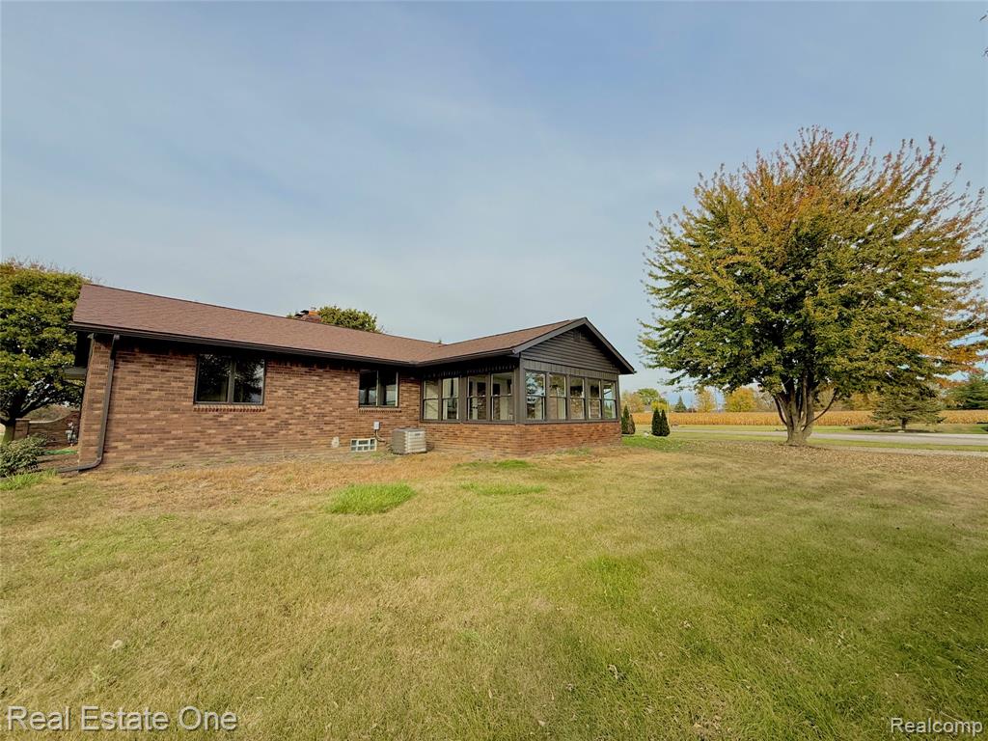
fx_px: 400
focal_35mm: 14
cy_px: 370
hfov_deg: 102.1
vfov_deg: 85.7
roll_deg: -0.1
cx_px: 494
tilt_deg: +6.5
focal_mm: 2.22
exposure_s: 1/1259
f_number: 2.2
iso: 50
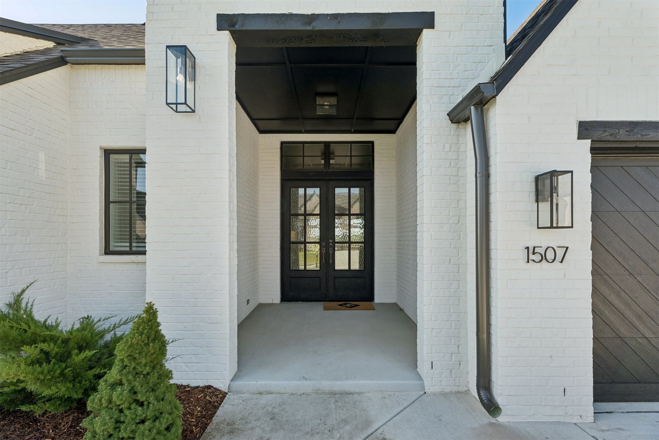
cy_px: 220
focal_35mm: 16
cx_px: 330
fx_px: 293
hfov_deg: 96.7
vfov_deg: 73.7
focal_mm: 16
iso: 200
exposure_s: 1/160
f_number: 9
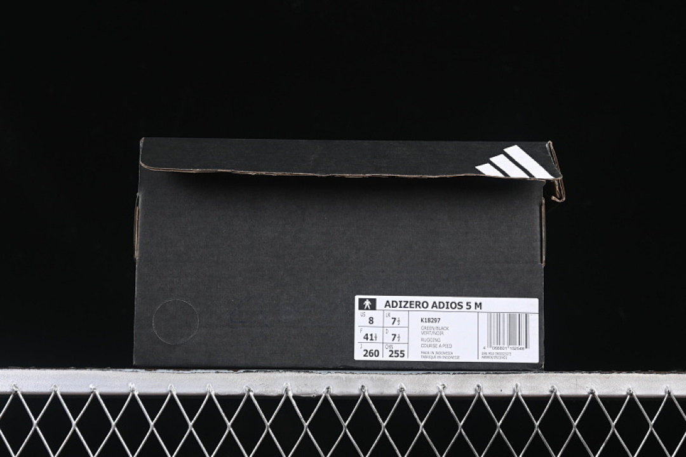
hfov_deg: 27.0
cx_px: 343
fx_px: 1429
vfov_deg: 18.2
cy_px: 228
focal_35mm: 75
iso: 160
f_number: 6.3
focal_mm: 50
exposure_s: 1/60
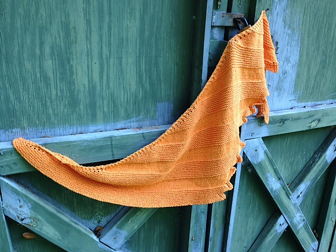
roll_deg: -1.3
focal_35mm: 33
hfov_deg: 55.4
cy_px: 126
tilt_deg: -21.4
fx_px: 320
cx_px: 168
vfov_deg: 42.9
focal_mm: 4.12
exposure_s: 1/120
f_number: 2.4
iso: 64
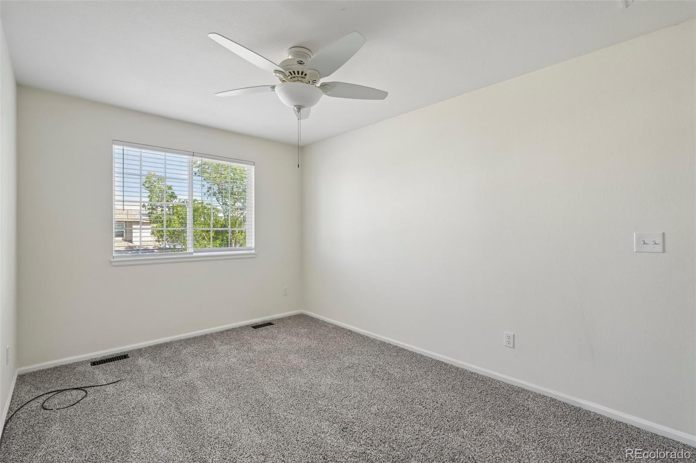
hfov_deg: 100.4
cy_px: 232
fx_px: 290
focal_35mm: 15
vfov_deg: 77.3
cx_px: 348
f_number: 8
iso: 800
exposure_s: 1/15
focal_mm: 10
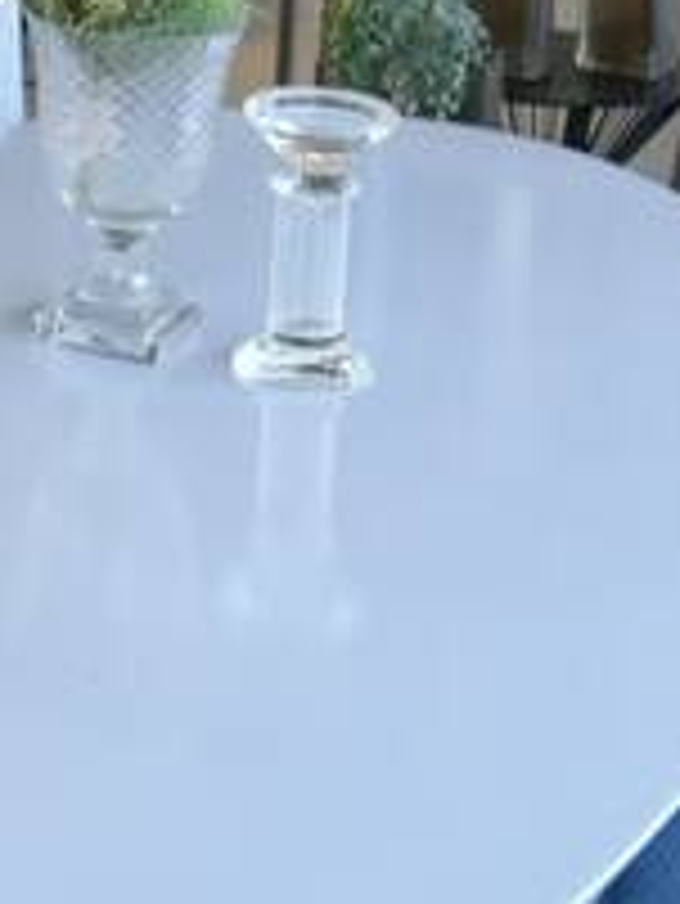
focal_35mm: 124
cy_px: -405
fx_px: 3244
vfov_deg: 14.9
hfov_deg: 11.5
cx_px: -333
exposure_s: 1/160
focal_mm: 16
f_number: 4
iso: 640
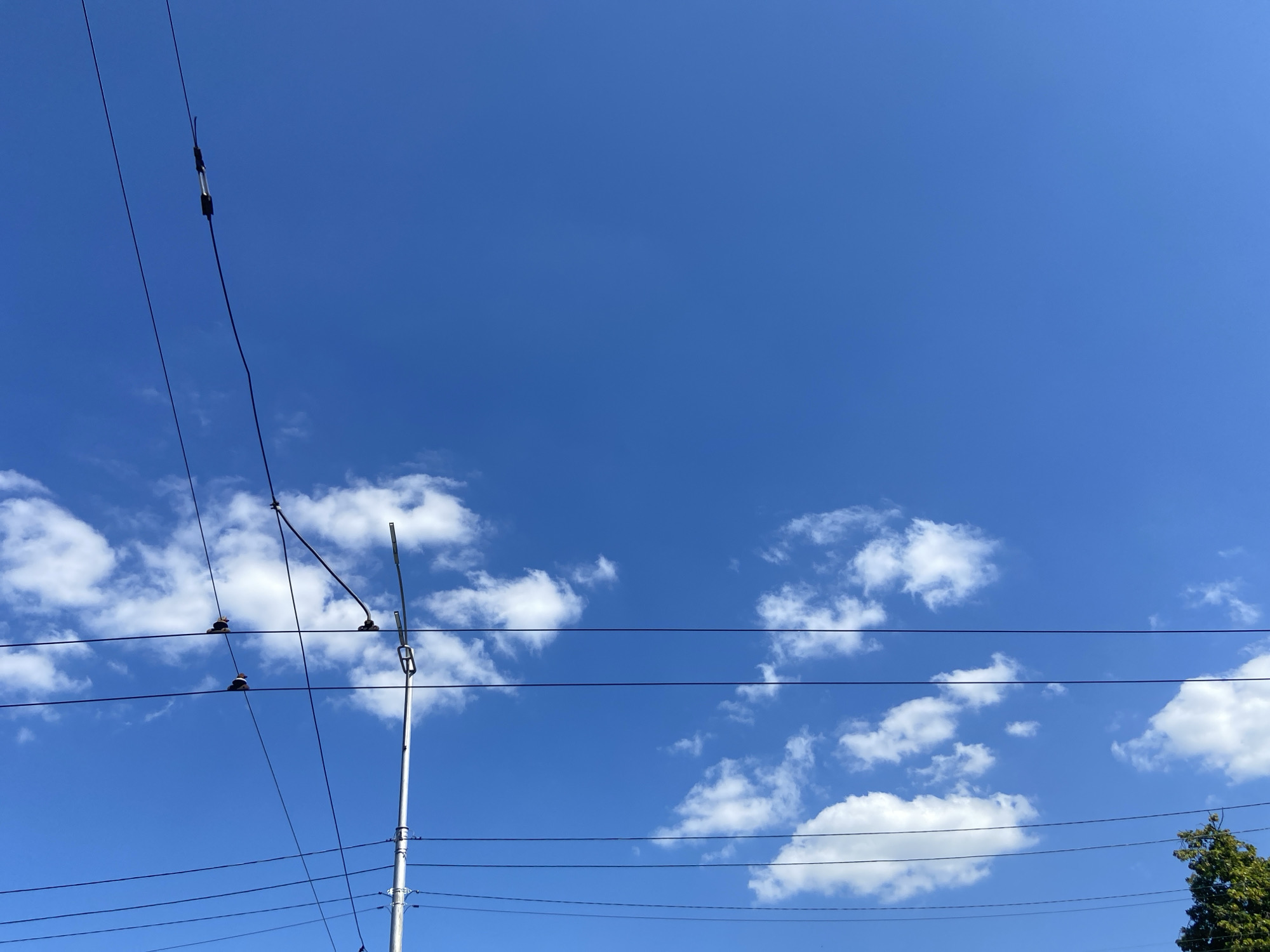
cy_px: 476
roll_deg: +7.6
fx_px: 954
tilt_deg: +42.7
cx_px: 635
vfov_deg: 53.1
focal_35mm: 26
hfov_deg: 67.3
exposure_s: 1/3205
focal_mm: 4.25
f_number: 1.8
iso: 32
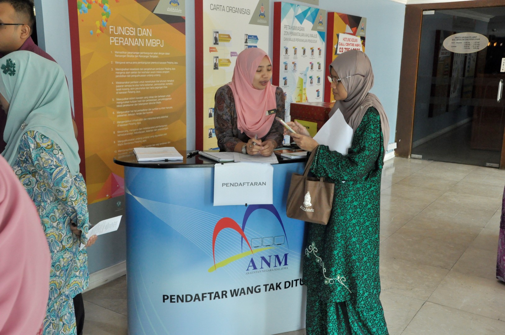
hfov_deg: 51.3
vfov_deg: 35.4
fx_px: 525
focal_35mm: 38
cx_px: 252
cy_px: 168
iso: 1250
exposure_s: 1/25
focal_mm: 25
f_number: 13
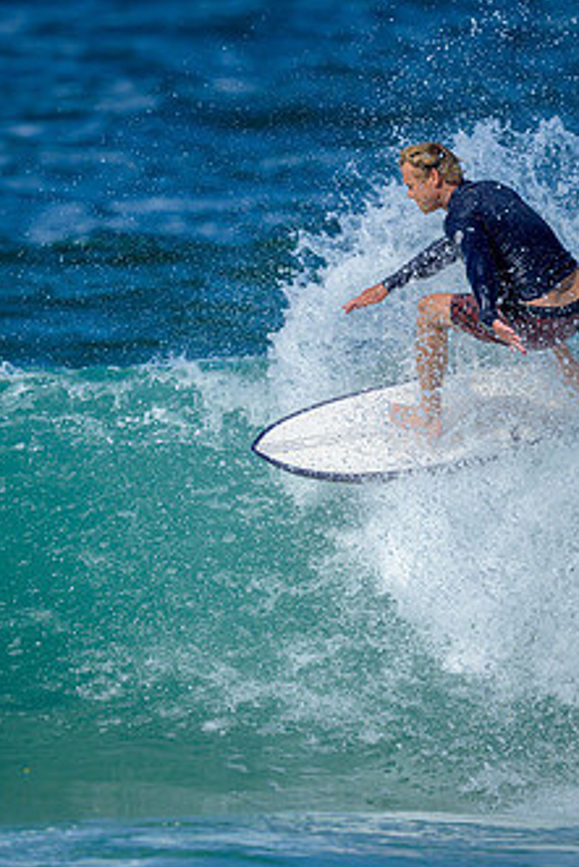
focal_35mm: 1402
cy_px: 431
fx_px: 33785
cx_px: 314
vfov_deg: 1.5
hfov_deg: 1.0
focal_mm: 800
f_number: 6.3
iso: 250
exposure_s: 1/2500
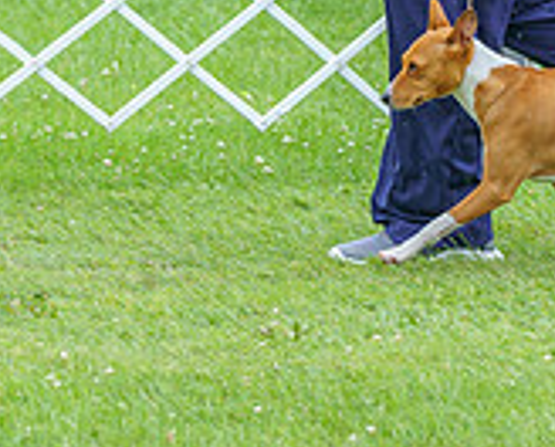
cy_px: -224
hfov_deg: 3.5
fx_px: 9138
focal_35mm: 555
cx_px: 455
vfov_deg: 2.8
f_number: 5
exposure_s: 1/800
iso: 400
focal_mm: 144
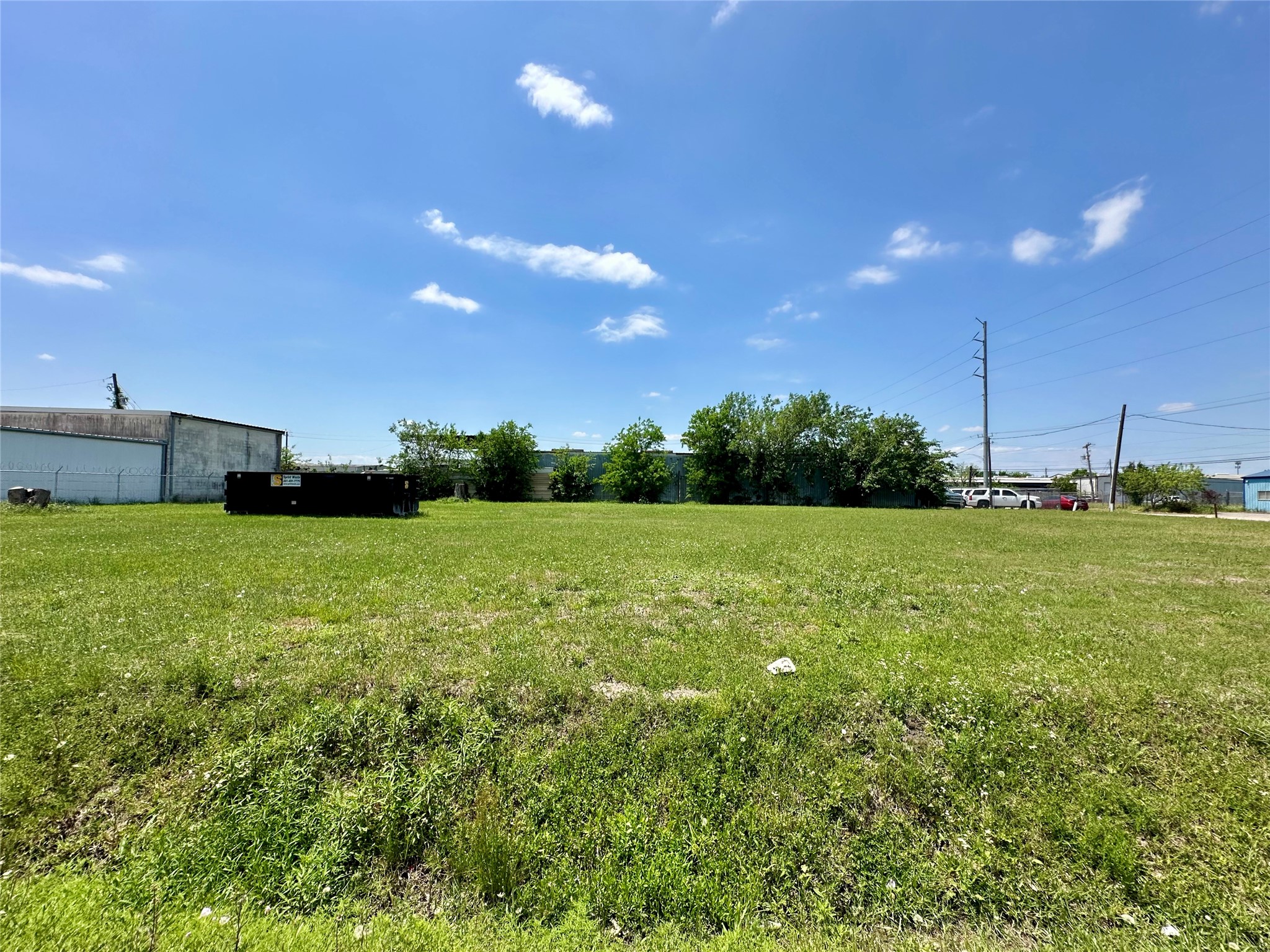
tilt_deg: +2.2
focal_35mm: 14
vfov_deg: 85.7
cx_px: 635
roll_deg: -1.1
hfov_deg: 102.1
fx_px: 514
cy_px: 476
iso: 50
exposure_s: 1/2257
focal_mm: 2.22
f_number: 2.2
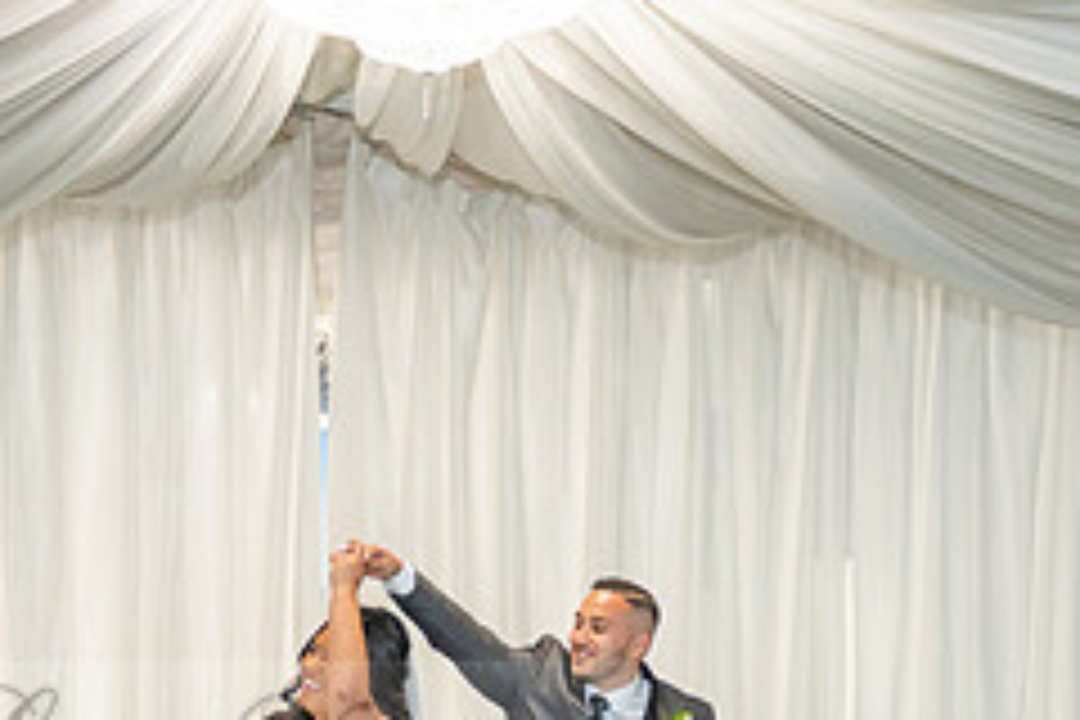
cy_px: 813
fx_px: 2370
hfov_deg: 25.5
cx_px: 723
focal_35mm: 79
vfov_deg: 16.7
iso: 800
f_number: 3.2
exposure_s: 1/160
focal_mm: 24
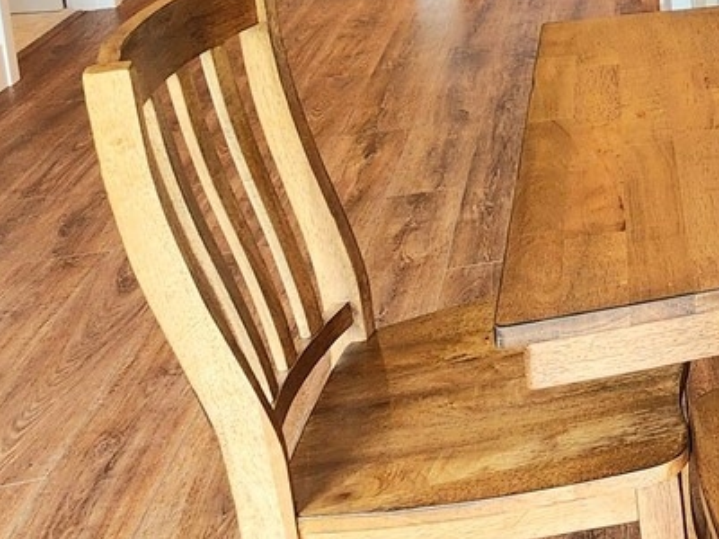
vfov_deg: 24.9
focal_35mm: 52
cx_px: 1077
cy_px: -135
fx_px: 1080
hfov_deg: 26.6
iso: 160
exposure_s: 1/60.2
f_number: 2.2
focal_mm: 2.2
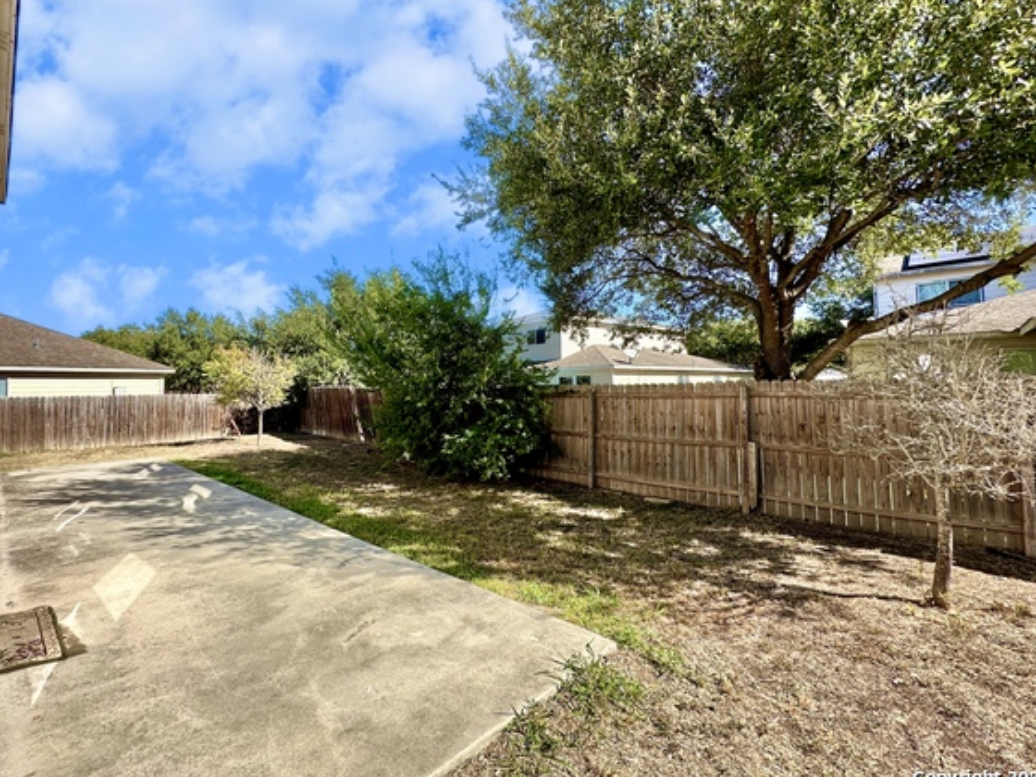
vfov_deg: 78.0
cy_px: 364
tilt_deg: +3.5
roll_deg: +0.7
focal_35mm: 16
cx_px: 464
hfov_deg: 94.2
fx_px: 479
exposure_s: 1/818
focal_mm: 2.22
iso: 40
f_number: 2.2
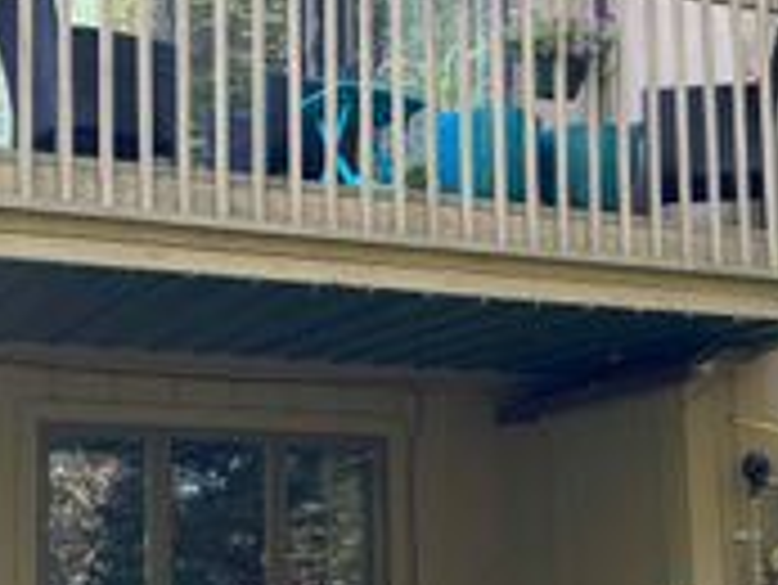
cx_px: 310
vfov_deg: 19.5
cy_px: 452
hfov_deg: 25.9
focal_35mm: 75
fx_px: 1687
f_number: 1.6
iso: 64
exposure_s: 1/121
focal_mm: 5.96
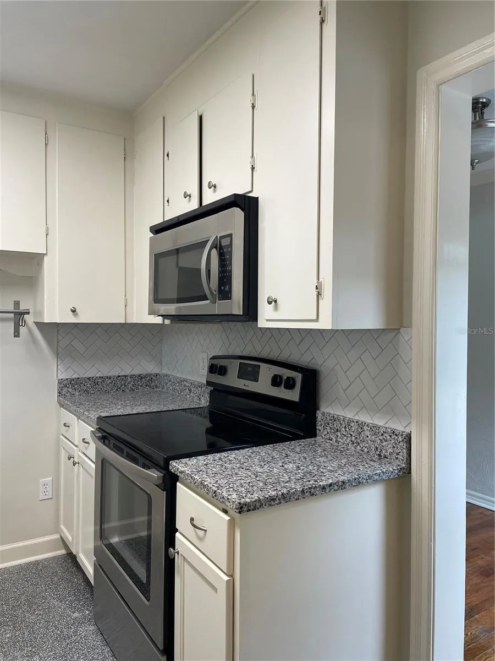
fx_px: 496
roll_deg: +0.3
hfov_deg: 53.1
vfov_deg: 67.3
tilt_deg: -0.5
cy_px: 330
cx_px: 248
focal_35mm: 26
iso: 100
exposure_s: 1/121
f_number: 1.6
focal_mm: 4.2
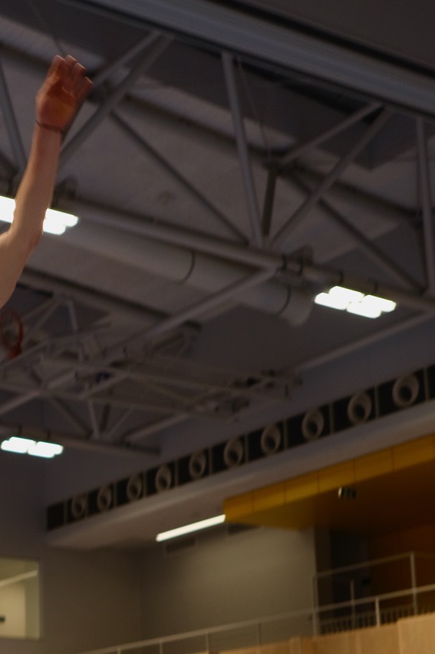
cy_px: 546
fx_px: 1432
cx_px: -52
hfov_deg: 16.7
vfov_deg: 25.1
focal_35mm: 79
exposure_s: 1/220
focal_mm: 23
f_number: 2
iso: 160
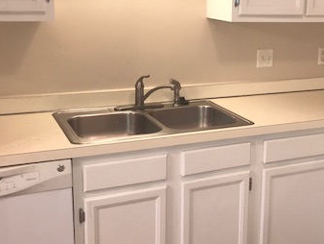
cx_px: 248
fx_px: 496
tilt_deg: -12.4
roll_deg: -1.5
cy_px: 97
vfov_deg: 27.5
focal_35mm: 53
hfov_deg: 35.2
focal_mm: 3.99
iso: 25
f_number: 1.8
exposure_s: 1/30
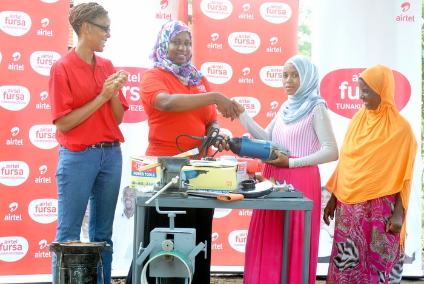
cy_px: 142
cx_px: 212
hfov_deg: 24.6
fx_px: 972
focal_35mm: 82
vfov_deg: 16.6
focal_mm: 55
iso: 800
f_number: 8
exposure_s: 1/250
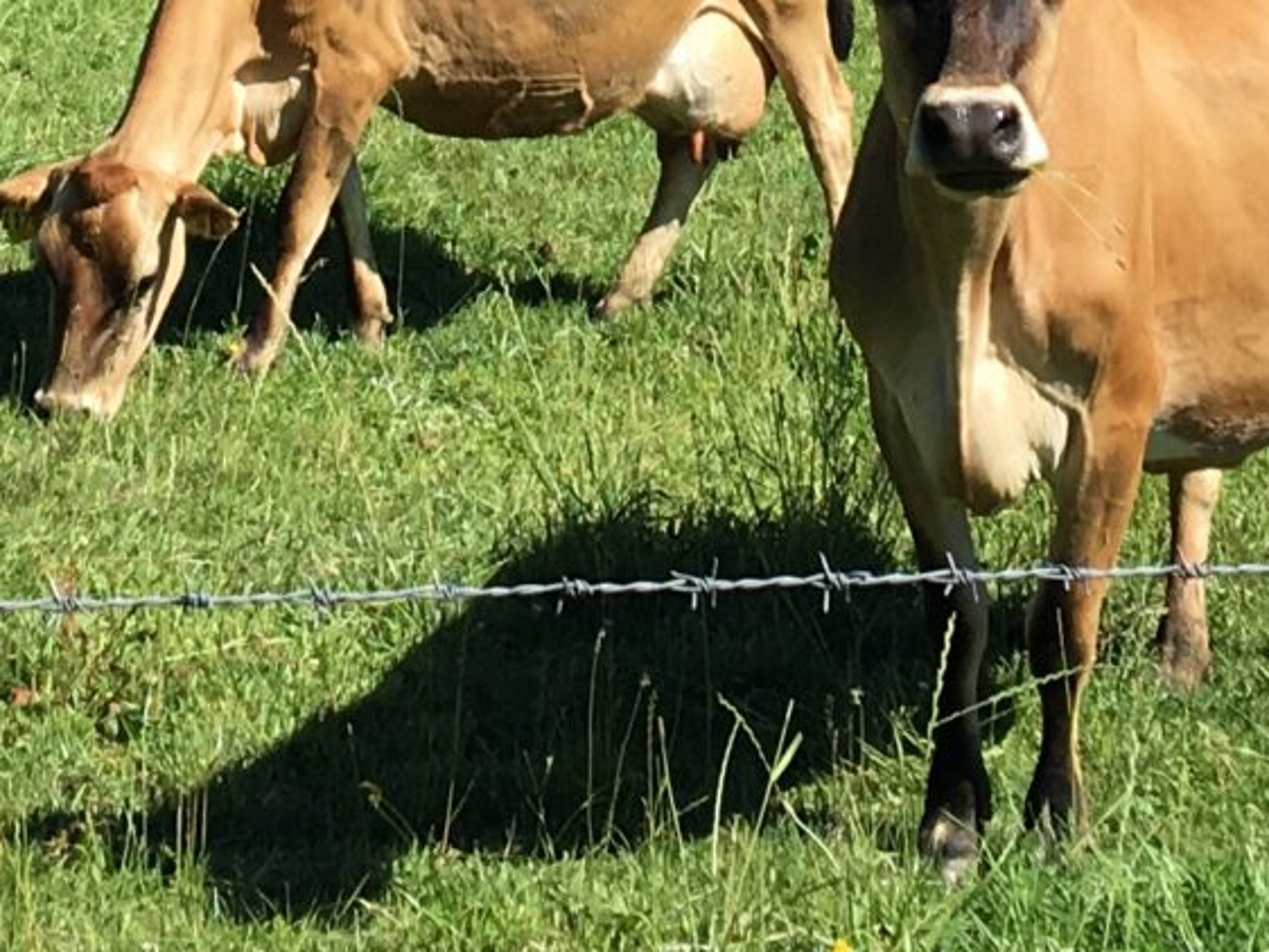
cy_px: -1011
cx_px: 411
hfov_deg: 14.9
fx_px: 4841
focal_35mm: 132
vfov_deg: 10.3
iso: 25
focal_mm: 4.15
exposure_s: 1/962
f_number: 2.2
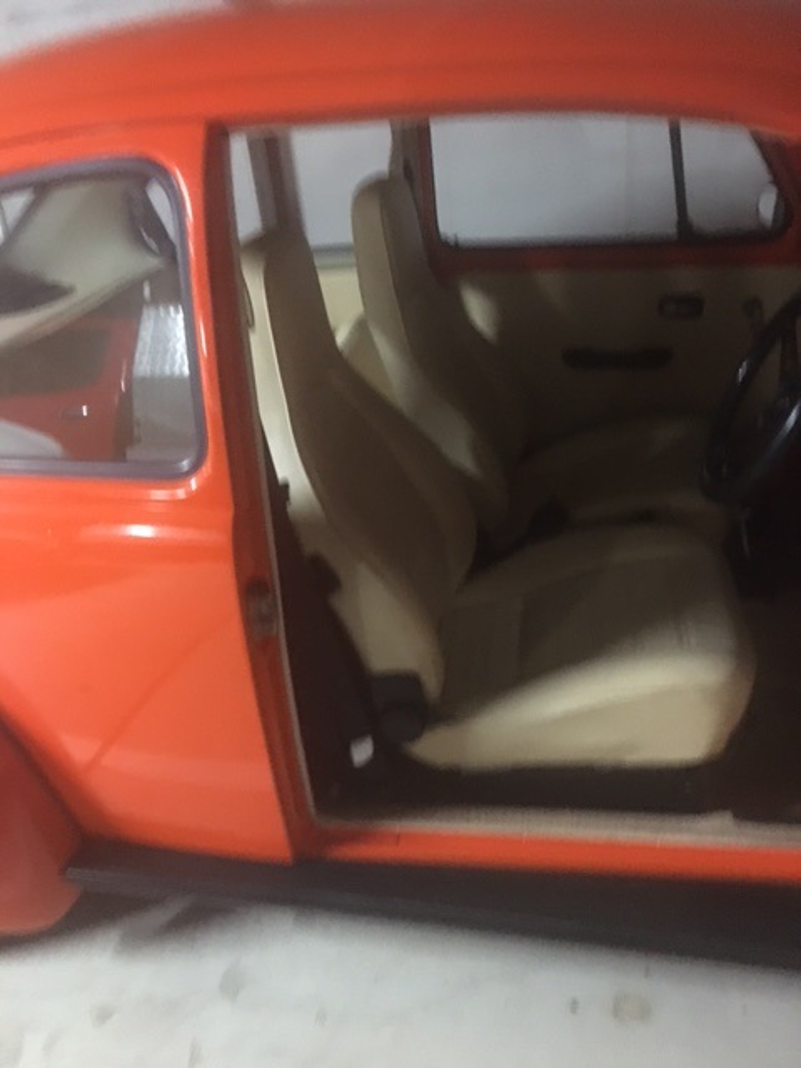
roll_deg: +5.7
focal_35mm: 29
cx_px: 400
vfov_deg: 61.7
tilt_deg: -27.1
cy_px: 534
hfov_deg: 48.2
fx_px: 895
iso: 800
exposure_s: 1/17
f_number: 2.2
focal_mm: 4.15
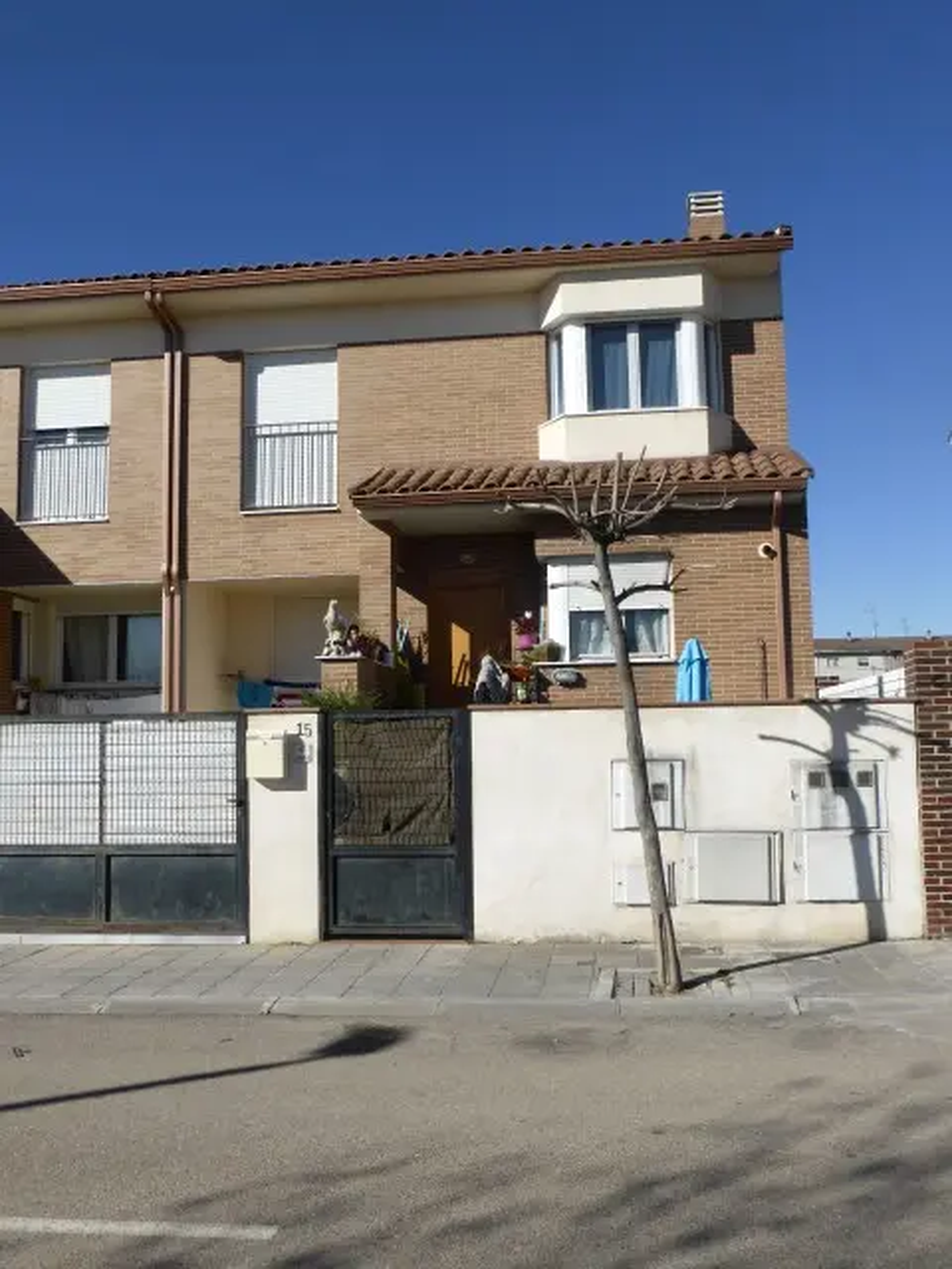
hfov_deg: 45.4
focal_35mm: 31
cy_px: 634
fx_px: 1137
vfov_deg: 58.4
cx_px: 476
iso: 100
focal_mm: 5.4
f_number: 3.6
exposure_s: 1/1600
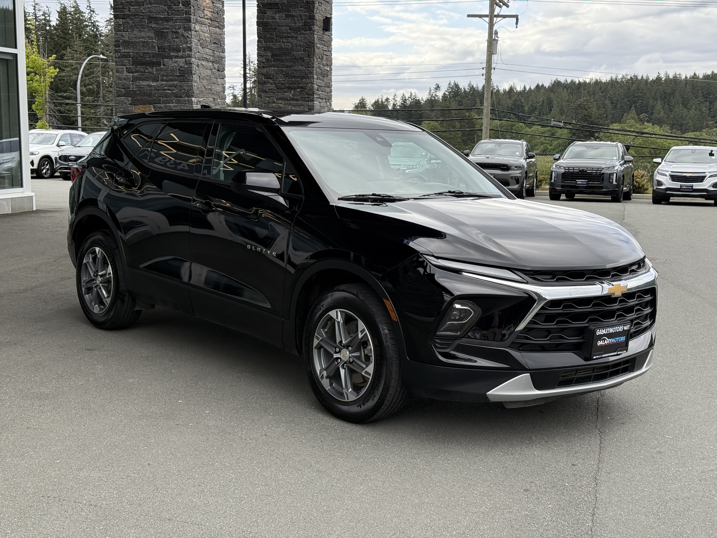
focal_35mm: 48
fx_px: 994
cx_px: 358
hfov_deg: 39.7
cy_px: 269
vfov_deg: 30.3
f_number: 1.78
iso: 80
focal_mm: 6.76
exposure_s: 1/1133
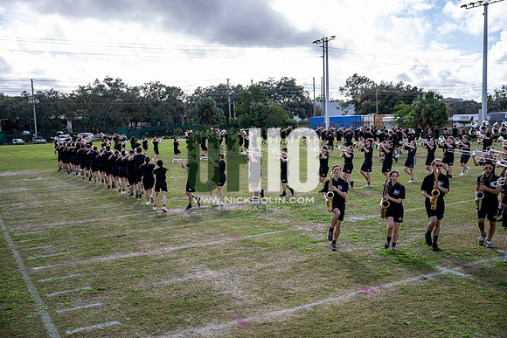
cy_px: 169
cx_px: 254
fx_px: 521
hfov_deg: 51.9
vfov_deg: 36.0
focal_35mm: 37
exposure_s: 1/1250
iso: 125
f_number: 2.8
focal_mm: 37
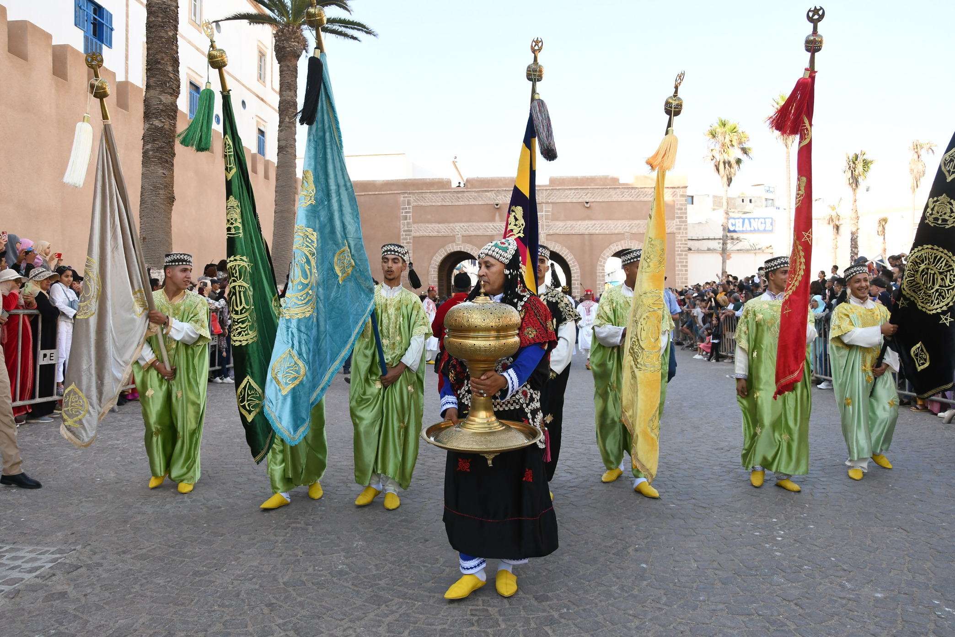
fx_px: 716
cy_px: 318
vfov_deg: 47.9
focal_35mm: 27
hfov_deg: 67.4
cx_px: 478
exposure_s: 1/500
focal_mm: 18
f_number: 7.1
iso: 800
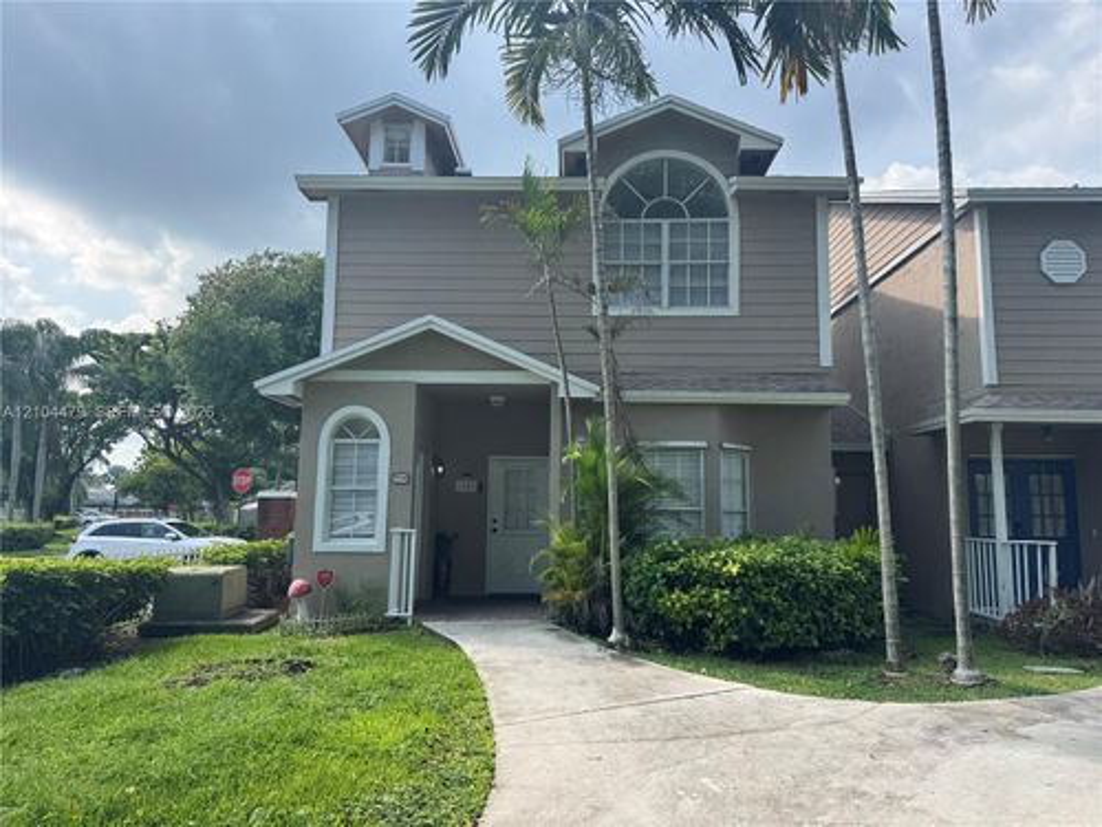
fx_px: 764
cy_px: 414
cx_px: 551
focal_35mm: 24
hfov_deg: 71.6
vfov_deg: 56.8
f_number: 1.78
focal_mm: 6.76
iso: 80
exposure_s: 1/2174
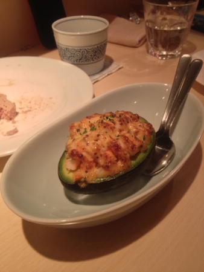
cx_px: 102
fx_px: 275
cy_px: 136
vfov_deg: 52.6
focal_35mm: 35
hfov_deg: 40.7
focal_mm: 4.28
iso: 160
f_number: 2.4
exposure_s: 1/20
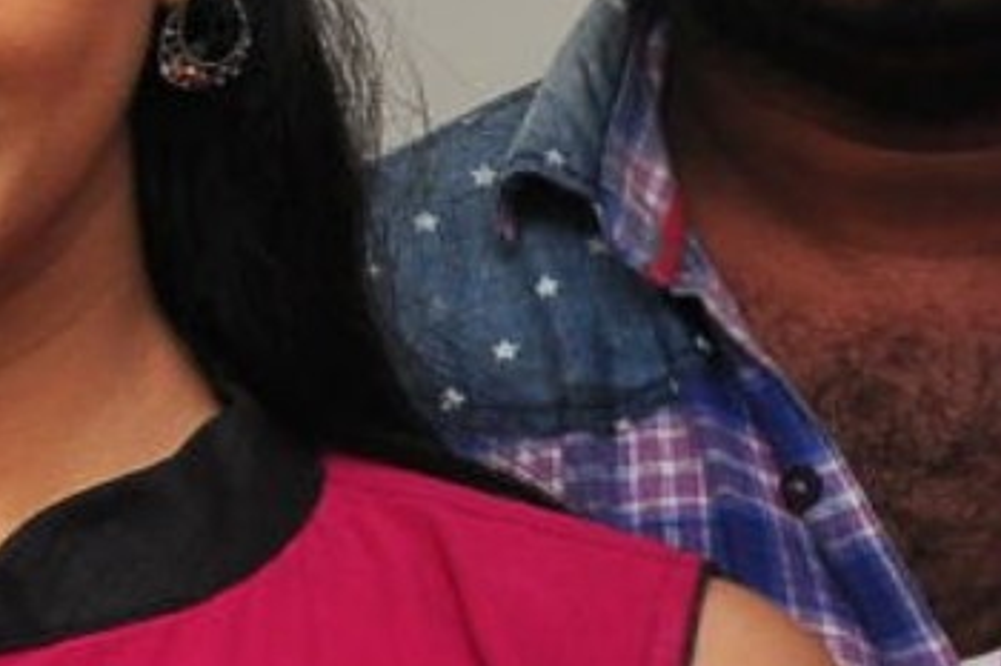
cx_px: -1993
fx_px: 7531
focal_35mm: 271
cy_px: 29
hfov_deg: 6.9
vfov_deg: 5.1
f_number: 5.6
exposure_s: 1/125
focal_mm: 28
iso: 400
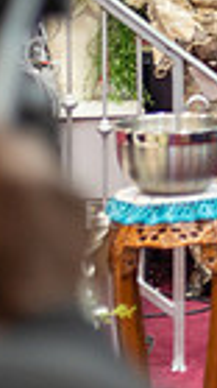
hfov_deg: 5.3
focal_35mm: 218
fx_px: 2234
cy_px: -107
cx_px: 565
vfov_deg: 9.7
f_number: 1.8
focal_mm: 50
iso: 800
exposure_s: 1/125
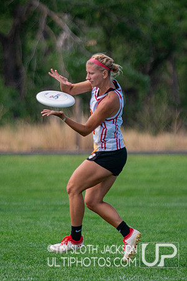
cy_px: 139
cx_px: 102
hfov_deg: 2.9
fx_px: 3637
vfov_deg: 4.4
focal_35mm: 467
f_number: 2.8
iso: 500
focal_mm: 200
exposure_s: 1/6400
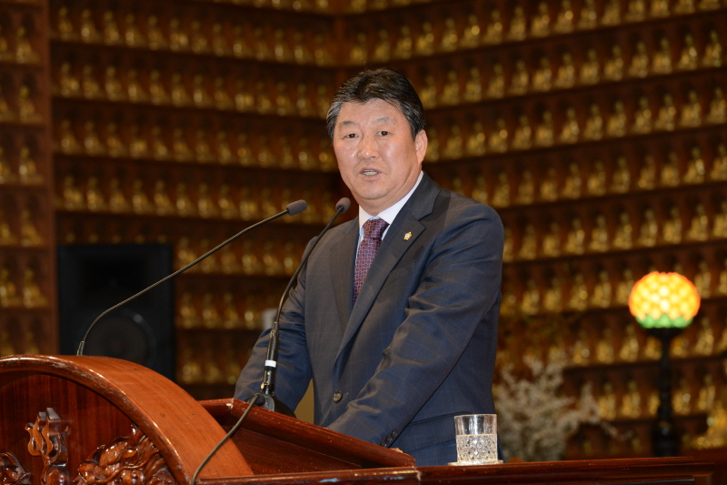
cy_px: 242
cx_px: 364
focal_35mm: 180
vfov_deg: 7.6
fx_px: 3634
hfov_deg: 11.4
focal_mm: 180
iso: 1250
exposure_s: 1/60
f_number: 8
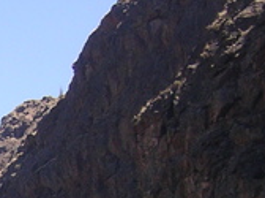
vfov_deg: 6.3
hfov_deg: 8.4
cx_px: -194
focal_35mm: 229
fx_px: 1748
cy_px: 372
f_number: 3.1
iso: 50
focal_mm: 7.5
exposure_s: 1/400
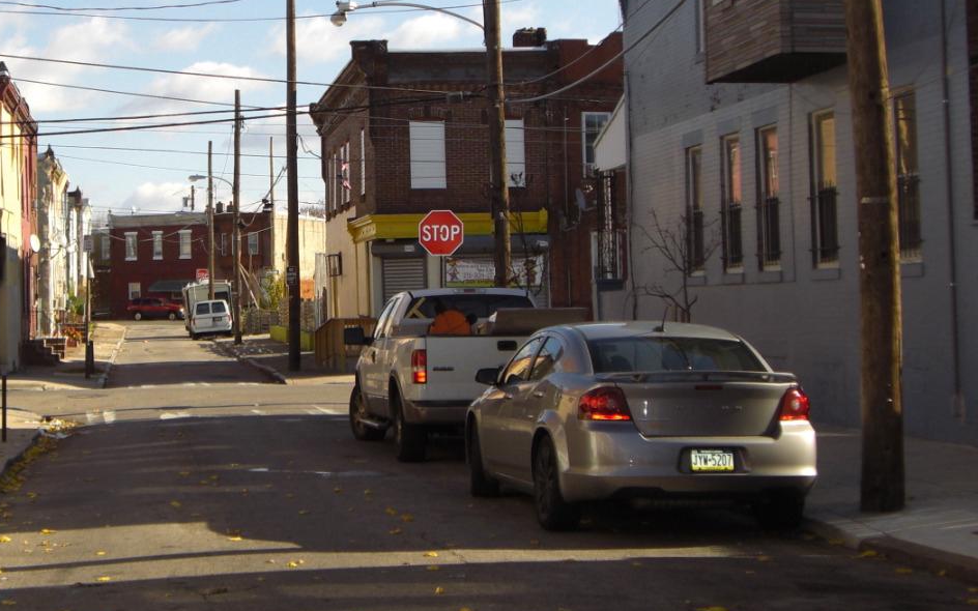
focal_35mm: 76
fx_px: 2026
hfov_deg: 26.9
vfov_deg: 17.1
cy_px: 203
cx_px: 298
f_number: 3
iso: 64
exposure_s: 1/800
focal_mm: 7.6
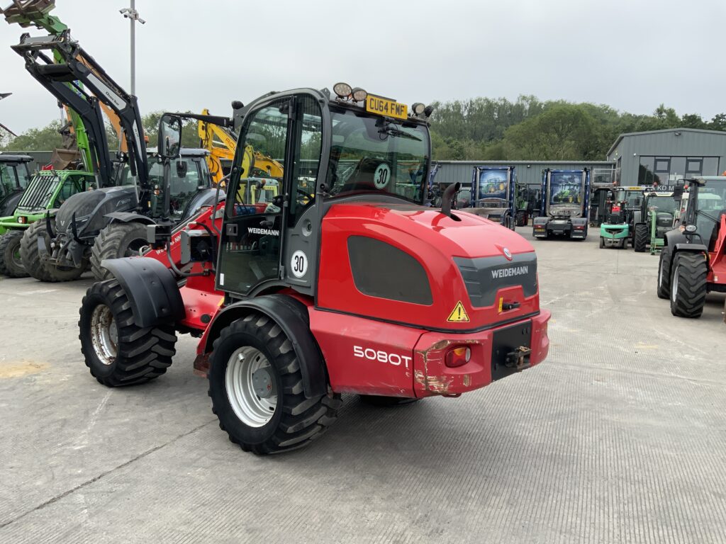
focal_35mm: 29
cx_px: 363
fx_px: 608
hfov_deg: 61.7
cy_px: 272
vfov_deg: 48.2
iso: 16
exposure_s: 1/130
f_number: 1.8
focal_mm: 3
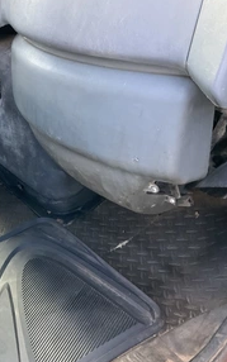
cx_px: -4
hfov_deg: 28.0
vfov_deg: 46.2
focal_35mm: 43
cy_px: 184
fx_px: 425
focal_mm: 3
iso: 64
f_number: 1.8
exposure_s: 1/92
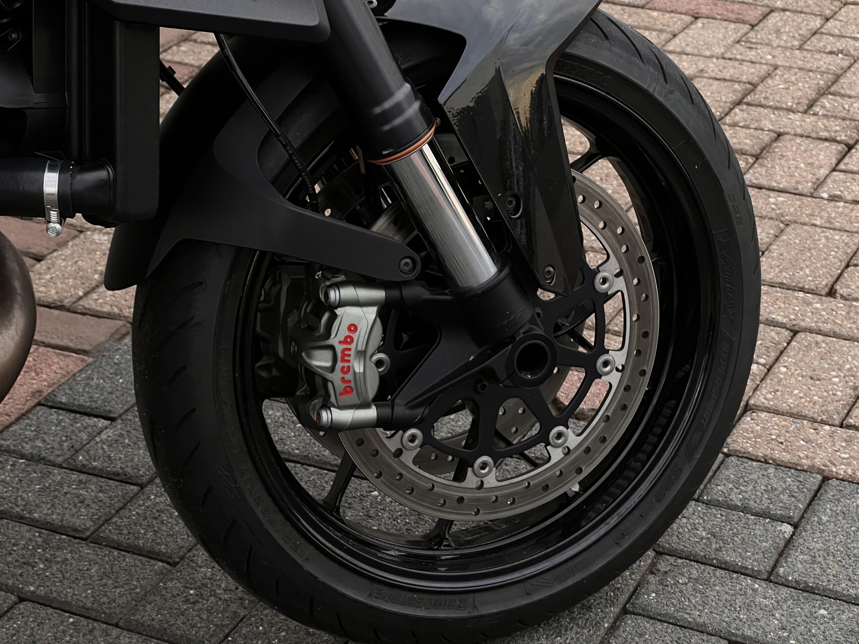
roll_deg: +0.7
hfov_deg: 25.3
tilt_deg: -26.6
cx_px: 430
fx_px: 1911
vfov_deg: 19.1
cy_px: 322
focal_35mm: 77
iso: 200
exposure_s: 1/94
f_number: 2.8
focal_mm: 9
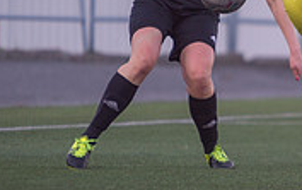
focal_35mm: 935
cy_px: 72
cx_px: 299
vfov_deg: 1.4
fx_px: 7703
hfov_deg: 2.2
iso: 360
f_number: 4
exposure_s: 1/800
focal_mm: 280
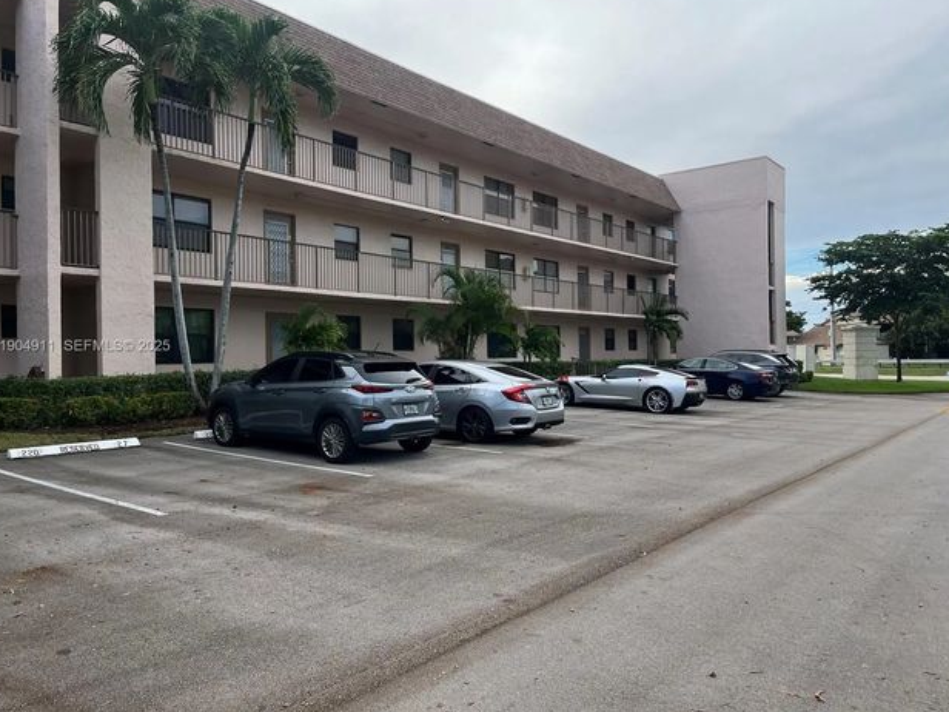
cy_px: 347
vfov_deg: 51.3
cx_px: 471
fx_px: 740
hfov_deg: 65.3
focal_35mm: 27
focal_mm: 5.1
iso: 50
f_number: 1.6
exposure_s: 1/1252
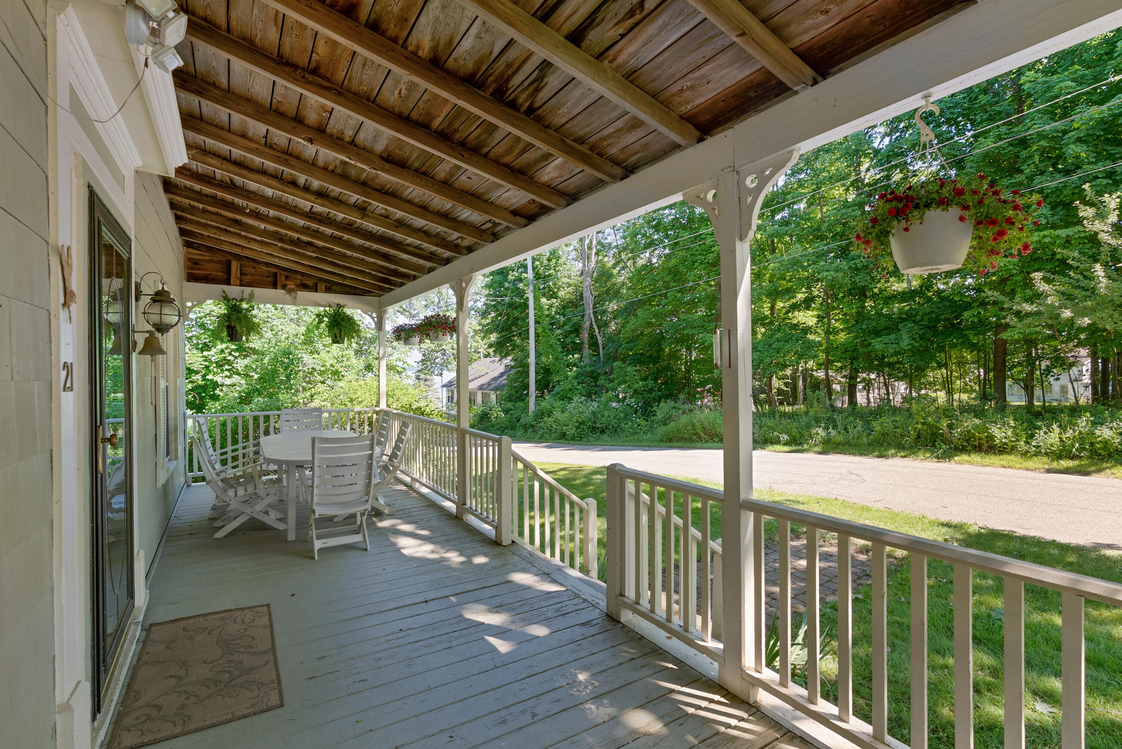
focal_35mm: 16
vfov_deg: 73.8
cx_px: 561
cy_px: 374
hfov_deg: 96.7
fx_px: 499
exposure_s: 1/100
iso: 320
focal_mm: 16
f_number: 7.1
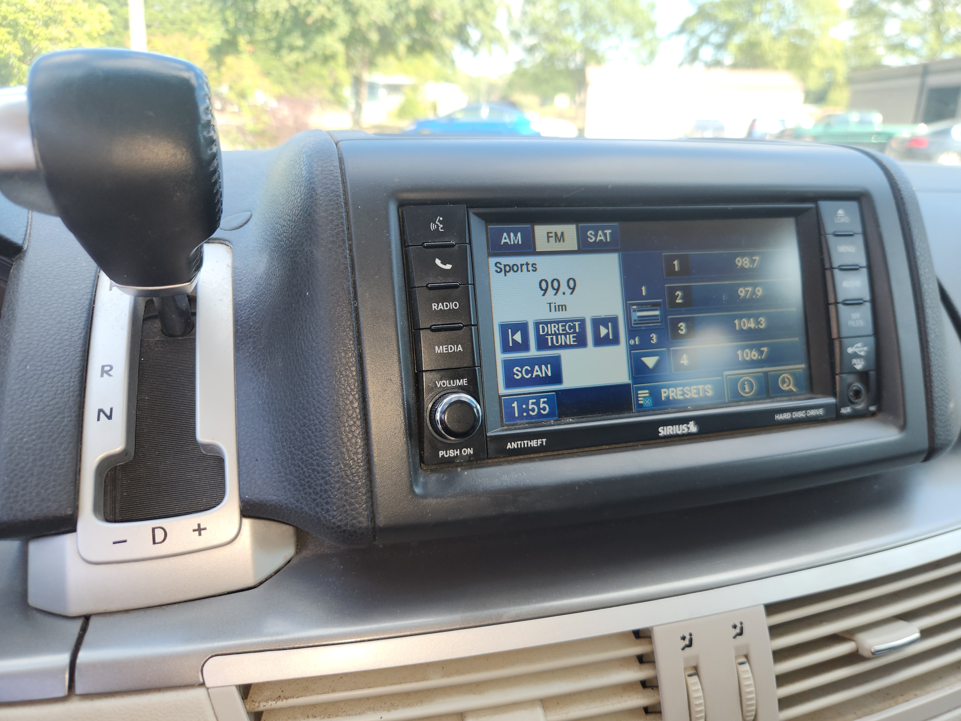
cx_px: 480
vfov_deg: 58.9
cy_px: 360
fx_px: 639
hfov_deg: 73.9
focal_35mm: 23
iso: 20
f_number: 1.8
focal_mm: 5.4
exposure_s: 1/120
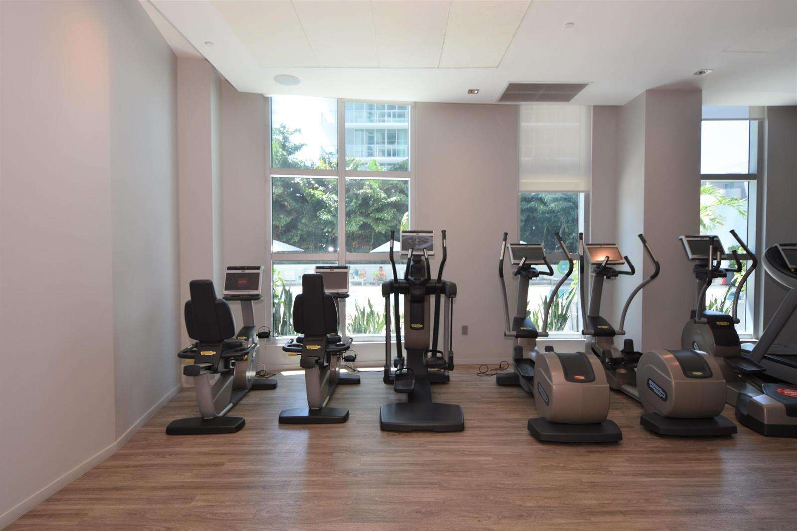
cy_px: 266
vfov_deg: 63.2
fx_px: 432
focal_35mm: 20
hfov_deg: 85.4
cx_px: 398
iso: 200
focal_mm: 13
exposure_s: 1/100
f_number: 5
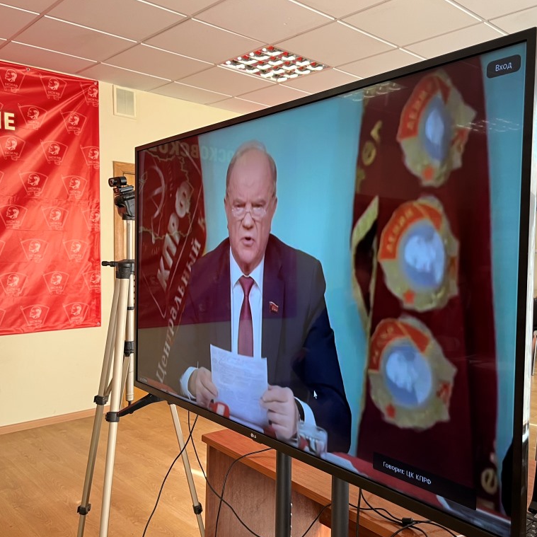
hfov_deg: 52.3
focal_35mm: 31
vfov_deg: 52.5
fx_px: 544
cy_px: 270
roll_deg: -0.9
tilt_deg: -3.3
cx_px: 312
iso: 64
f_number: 1.6
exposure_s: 1/50
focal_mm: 5.1
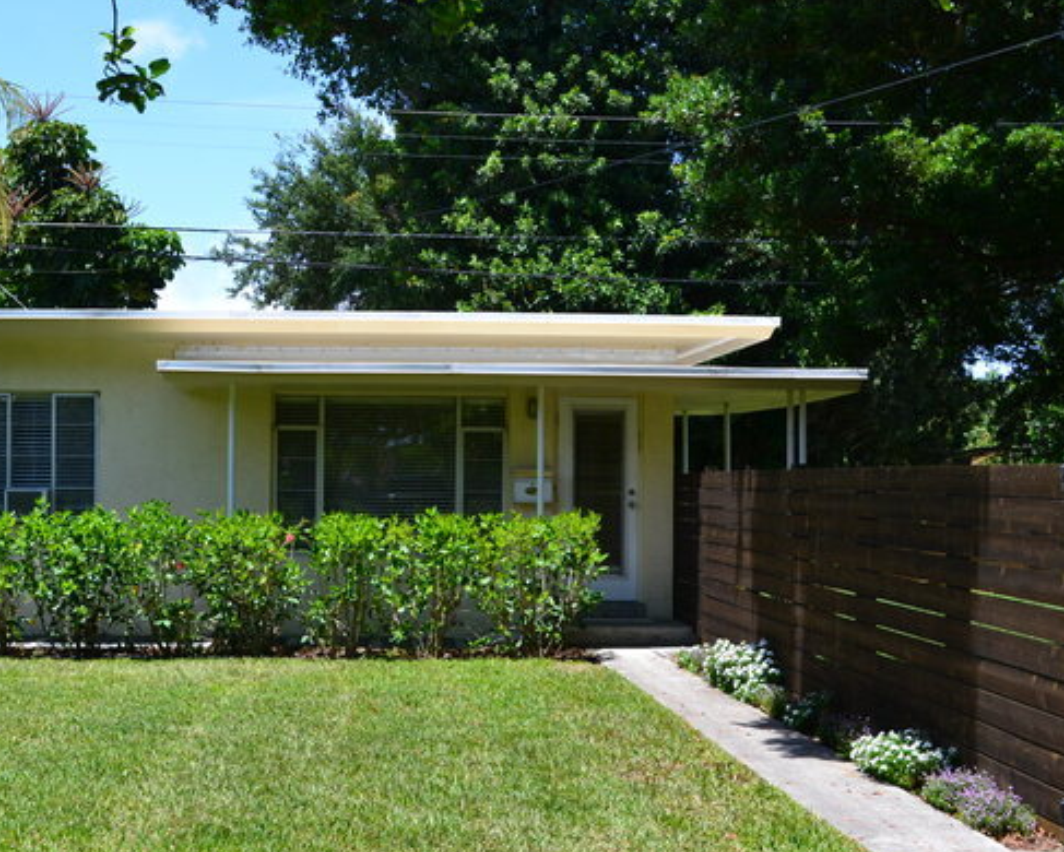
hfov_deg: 35.8
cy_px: 468
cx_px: 402
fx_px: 1638
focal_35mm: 52
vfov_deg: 29.1
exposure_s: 1/320
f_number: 10
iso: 400
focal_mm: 24
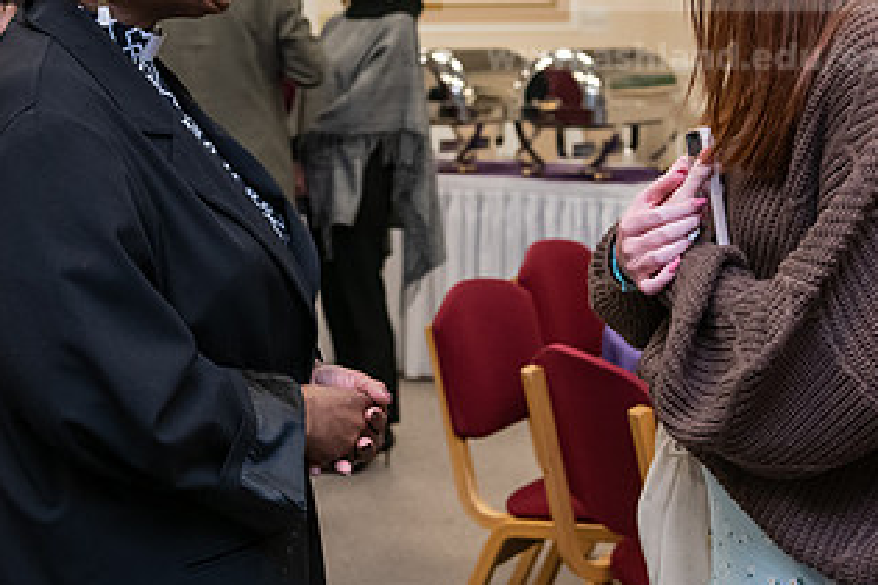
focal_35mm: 81
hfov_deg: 25.0
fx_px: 1975
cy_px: 116
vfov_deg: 16.7
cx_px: 360
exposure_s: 1/200
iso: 2000
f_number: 4
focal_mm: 44
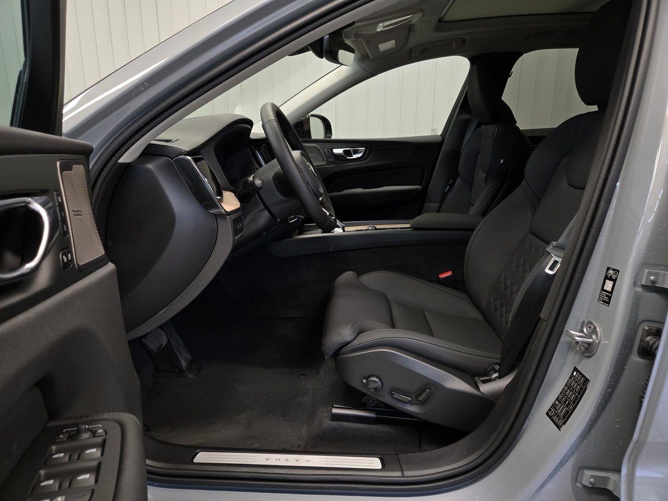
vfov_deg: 58.9
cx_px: 334
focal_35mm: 23
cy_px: 250
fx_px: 444
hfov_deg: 73.9
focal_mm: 5.4
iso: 250
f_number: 1.8
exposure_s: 1/100
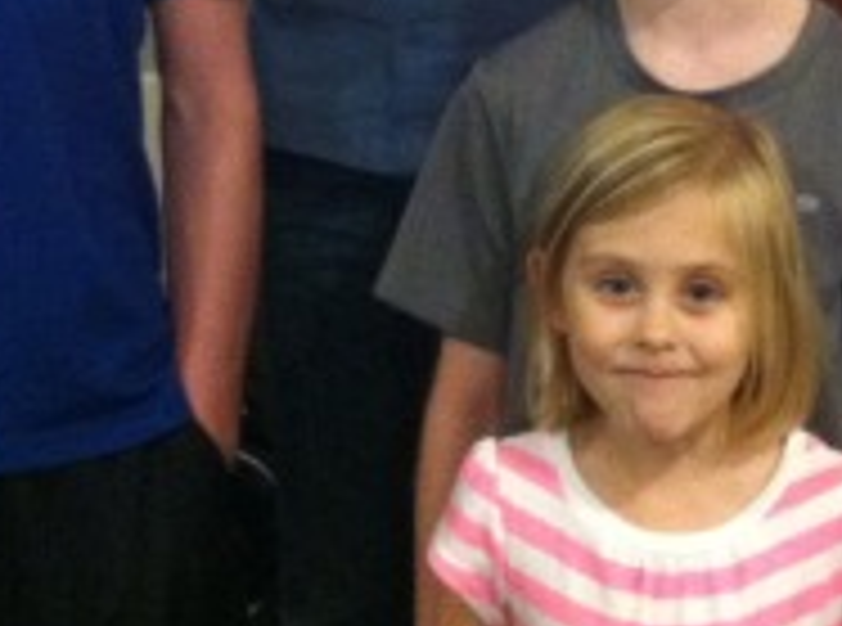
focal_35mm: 120
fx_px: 2910
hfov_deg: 16.5
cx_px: 509
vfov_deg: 12.0
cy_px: -167
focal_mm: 3.85
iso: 640
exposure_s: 1/15
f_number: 2.8
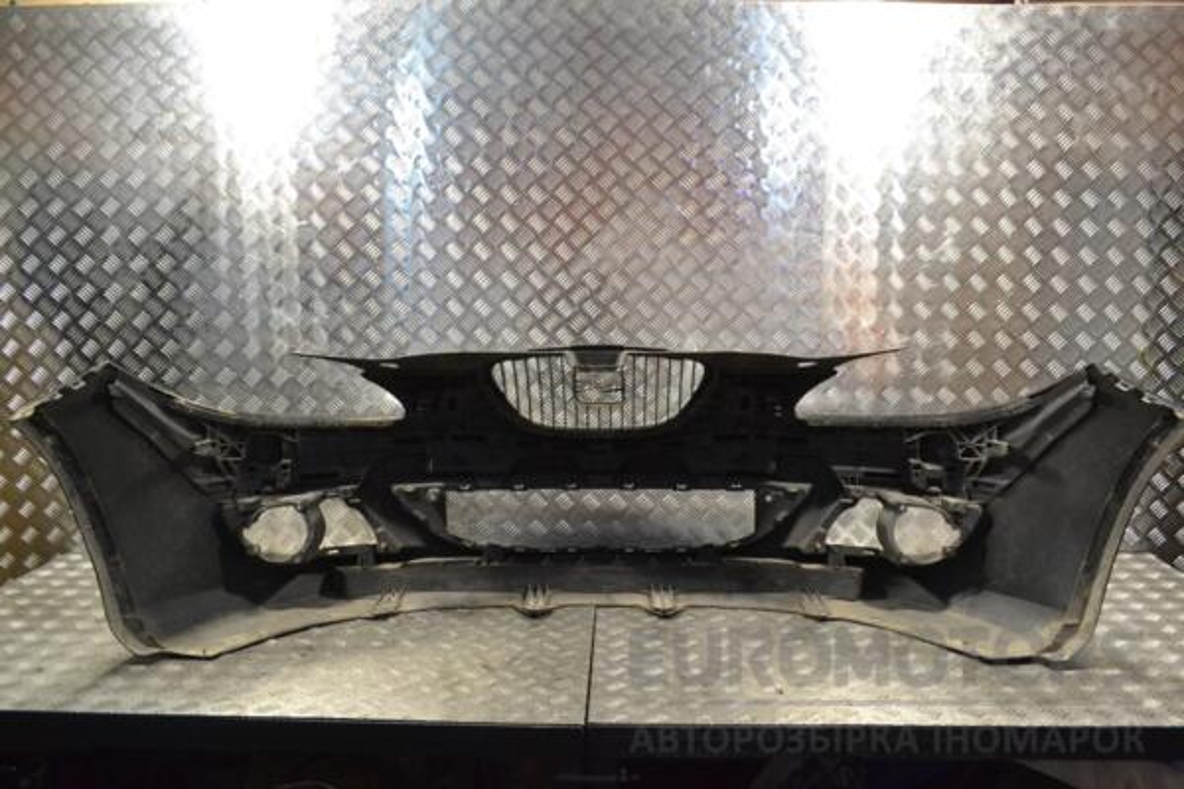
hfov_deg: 61.9
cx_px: 592
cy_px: 394
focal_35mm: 30
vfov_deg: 43.6
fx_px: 987
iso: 3200
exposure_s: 1/250
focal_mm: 20
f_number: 8
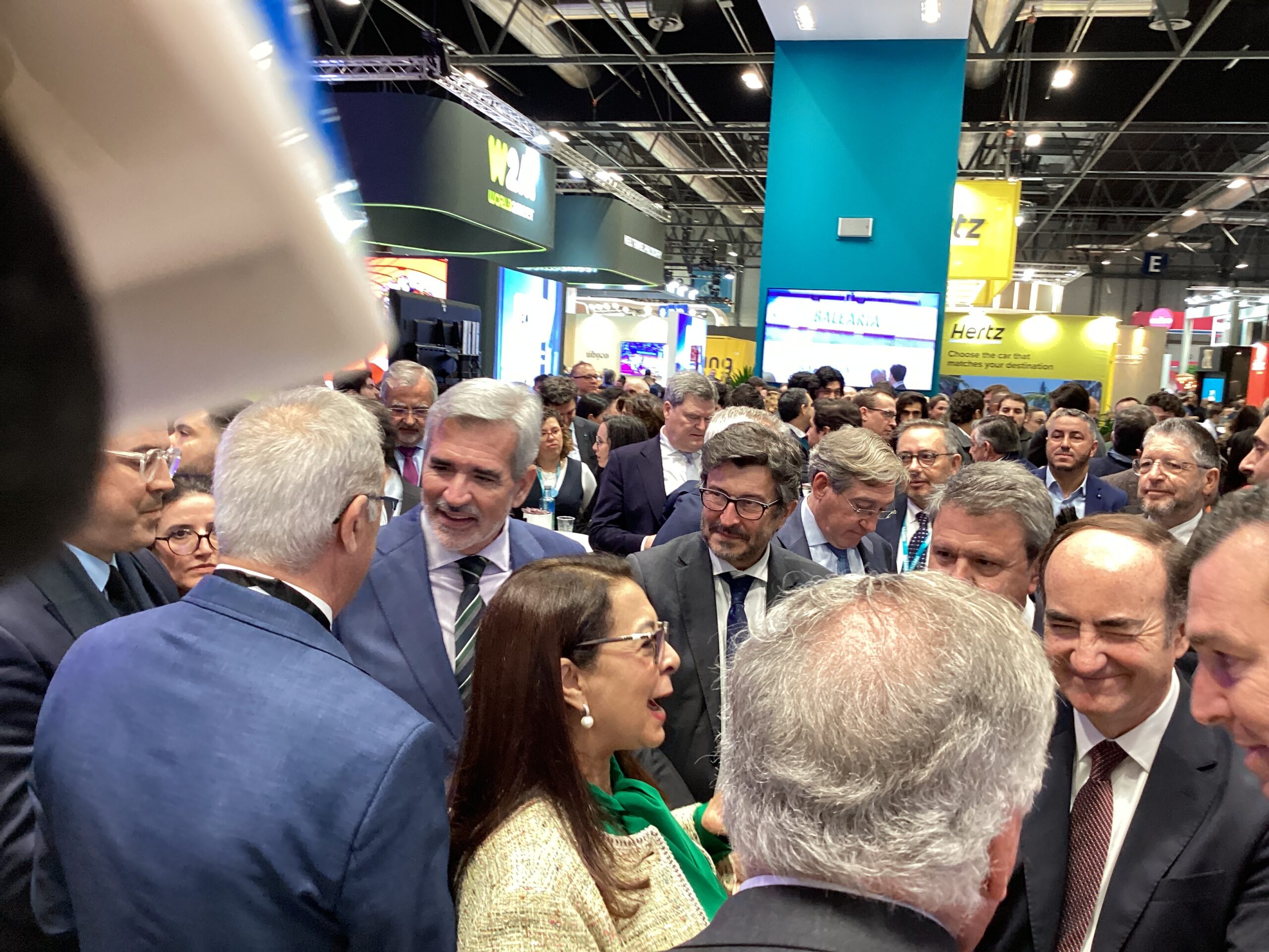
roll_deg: -4.6
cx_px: 634
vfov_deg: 45.4
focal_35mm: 31
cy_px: 476
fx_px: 1136
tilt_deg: -5.3
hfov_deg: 58.4
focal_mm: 3.3
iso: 125
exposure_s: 1/50
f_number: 2.4
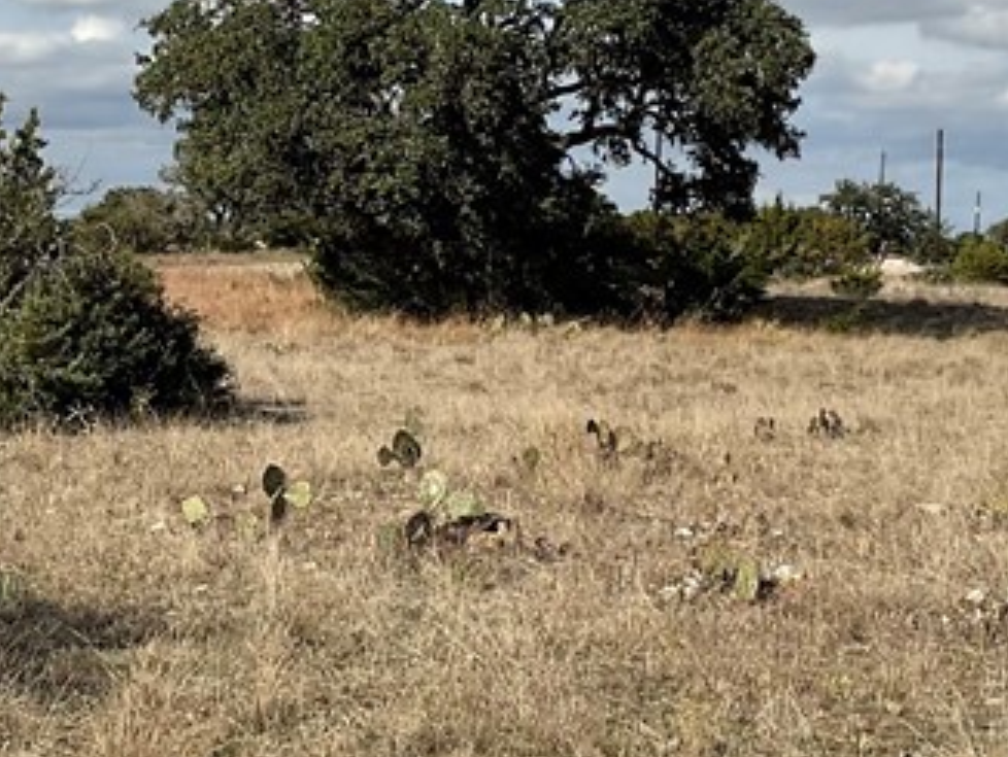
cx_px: 368
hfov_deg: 21.5
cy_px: 303
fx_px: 2652
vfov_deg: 16.2
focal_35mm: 91
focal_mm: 3
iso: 16
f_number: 1.8
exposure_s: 1/3322
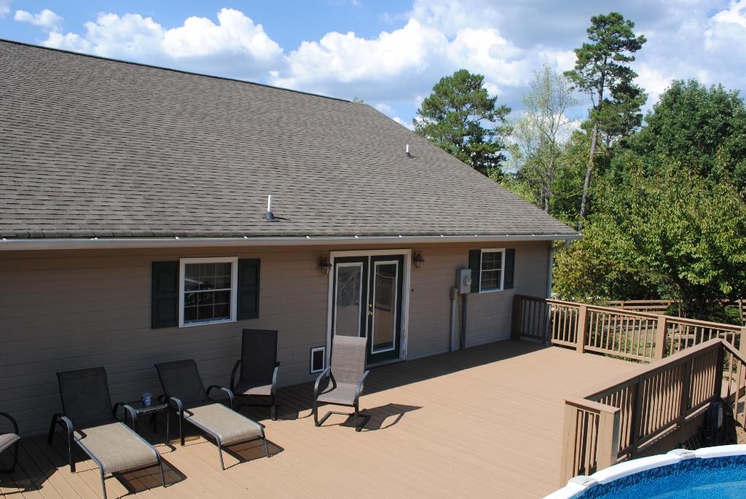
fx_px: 622
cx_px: 373
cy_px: 250
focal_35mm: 30
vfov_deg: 43.7
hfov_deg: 61.9
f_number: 8
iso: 100
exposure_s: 1/250
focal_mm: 20
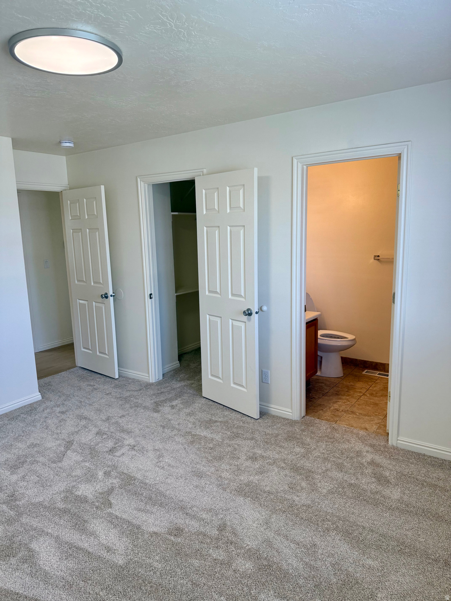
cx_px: 226
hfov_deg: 56.8
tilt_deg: -8.9
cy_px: 300
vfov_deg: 71.6
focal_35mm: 24
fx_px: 417
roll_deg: +1.0
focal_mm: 6.76
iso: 160
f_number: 1.78
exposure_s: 1/233
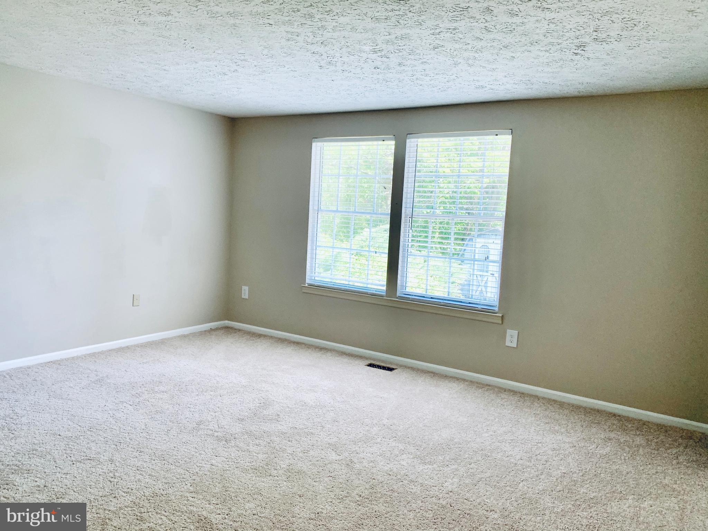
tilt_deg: -6.2
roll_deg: -3.1
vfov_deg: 53.1
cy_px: 266
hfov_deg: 67.3
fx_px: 532
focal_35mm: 26
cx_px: 354
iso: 50
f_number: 1.8
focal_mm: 4.25
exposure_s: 1/121
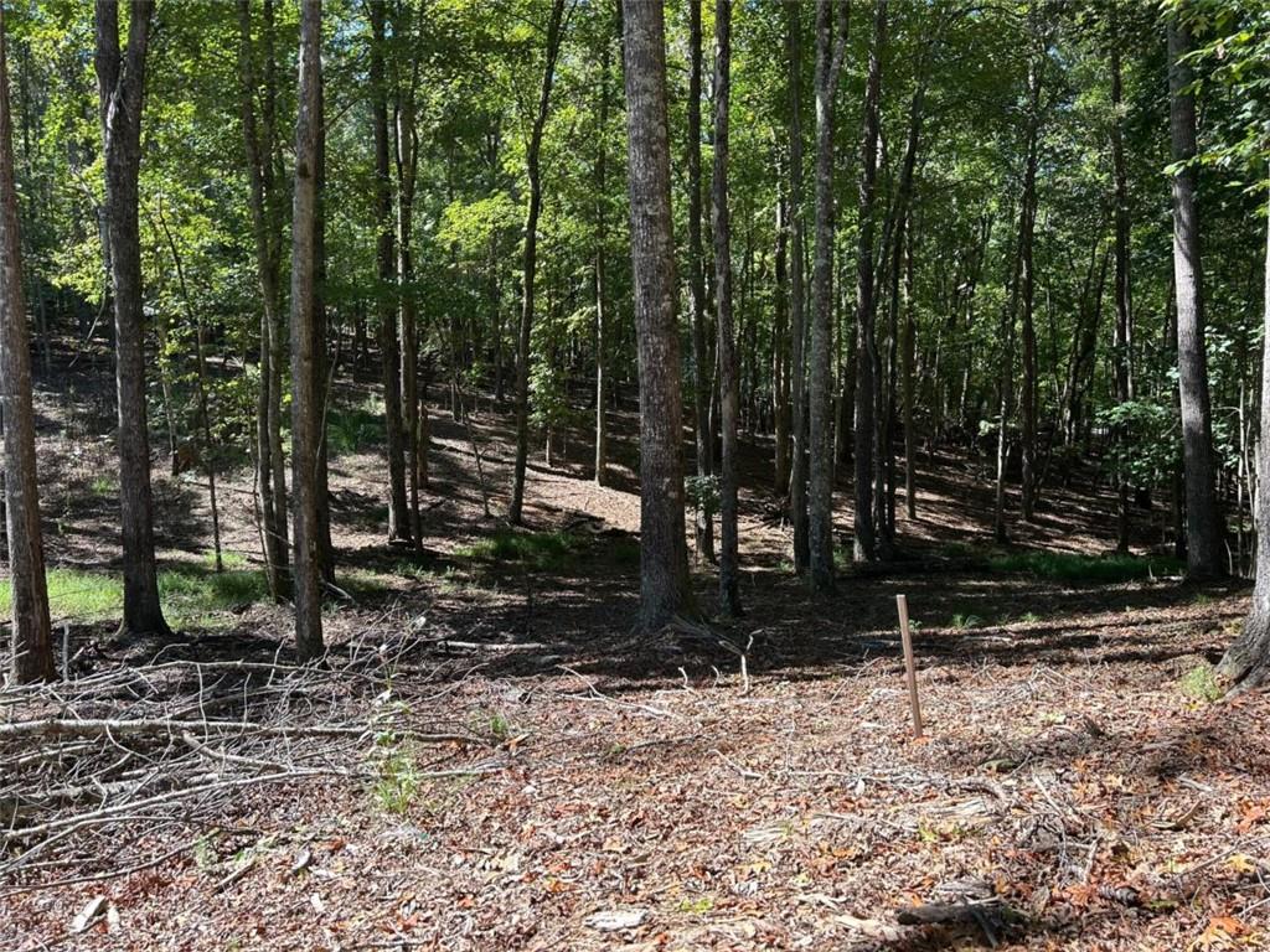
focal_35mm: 26
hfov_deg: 67.3
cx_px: 635
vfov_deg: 53.1
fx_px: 954
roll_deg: +1.8
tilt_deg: -5.5
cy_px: 476
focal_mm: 5.7
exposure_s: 1/569
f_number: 1.5
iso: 50
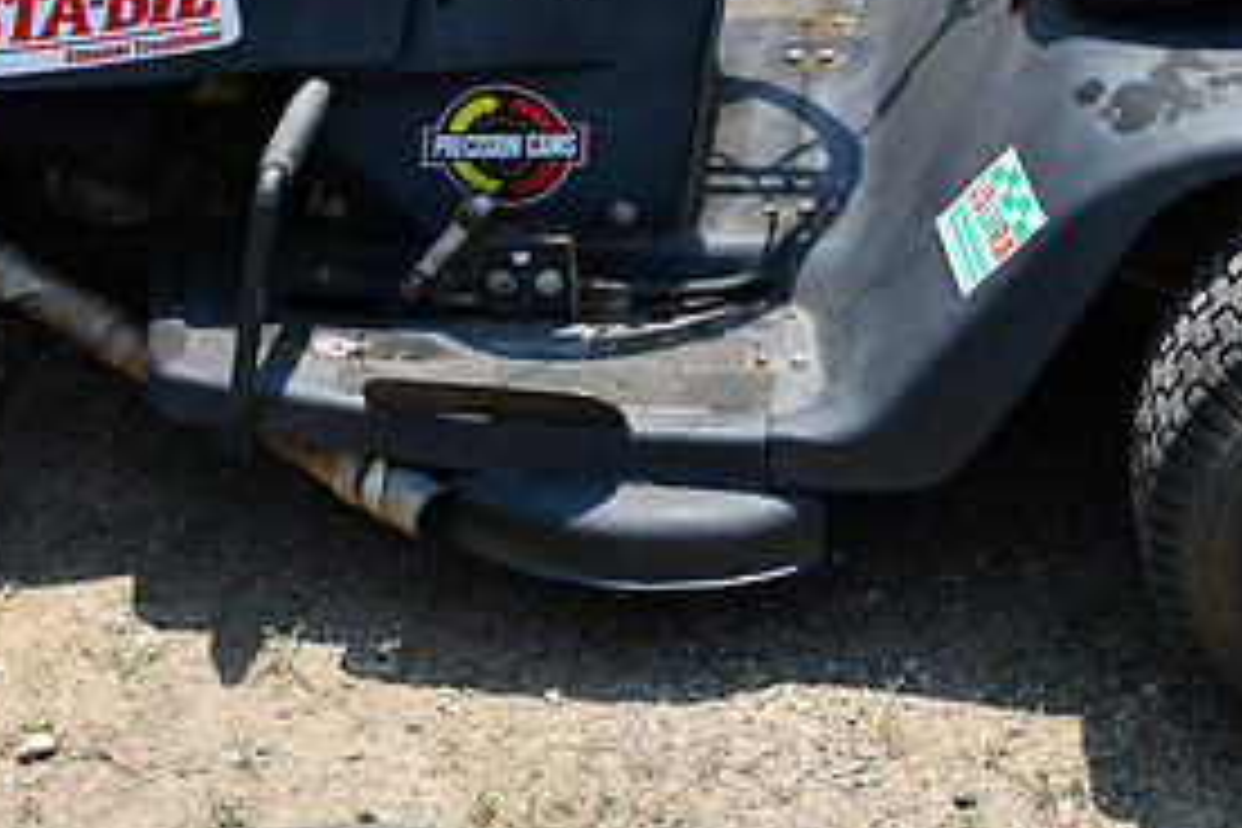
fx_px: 2829
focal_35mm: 82
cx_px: 734
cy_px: 7
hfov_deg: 24.7
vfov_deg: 16.3
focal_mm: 26
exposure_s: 1/250
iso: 100
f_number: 8
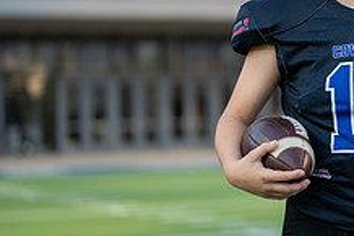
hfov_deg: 13.6
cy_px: 36
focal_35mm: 148
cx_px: 389
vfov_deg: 9.2
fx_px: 1454
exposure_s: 1/2500
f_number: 1.2
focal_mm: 50
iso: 100
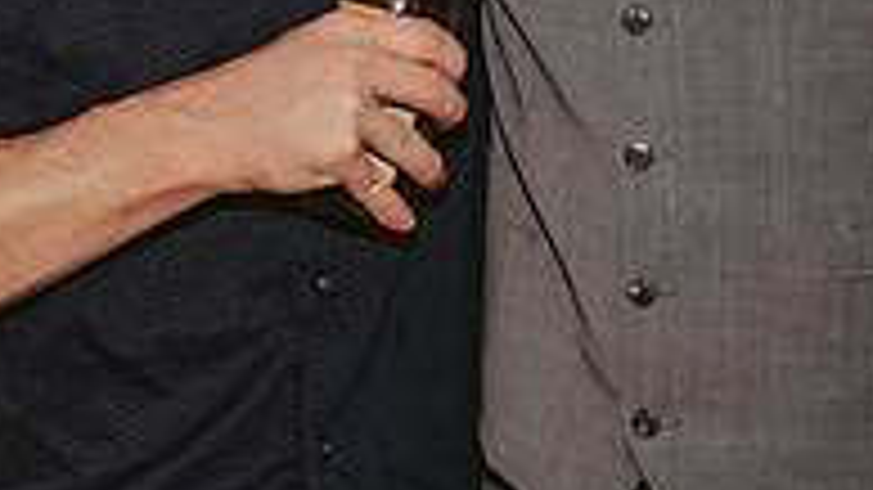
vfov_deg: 6.2
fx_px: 4490
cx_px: 405
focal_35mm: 194
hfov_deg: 11.1
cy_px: -308
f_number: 2.8
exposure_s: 1/125
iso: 1600
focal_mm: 62
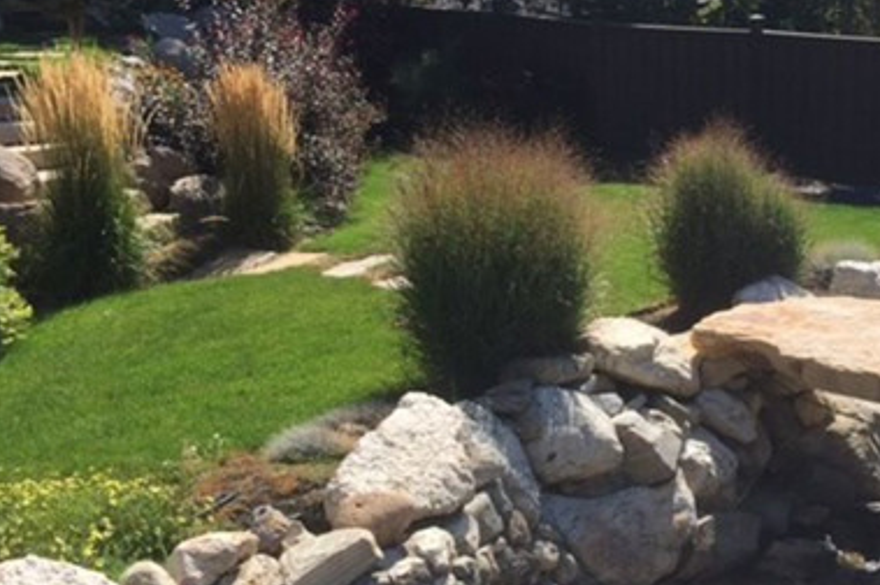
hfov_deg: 38.6
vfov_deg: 26.4
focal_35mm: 51
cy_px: 253
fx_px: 1246
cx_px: 557
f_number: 2.2
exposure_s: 1/1721
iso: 32
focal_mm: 4.15
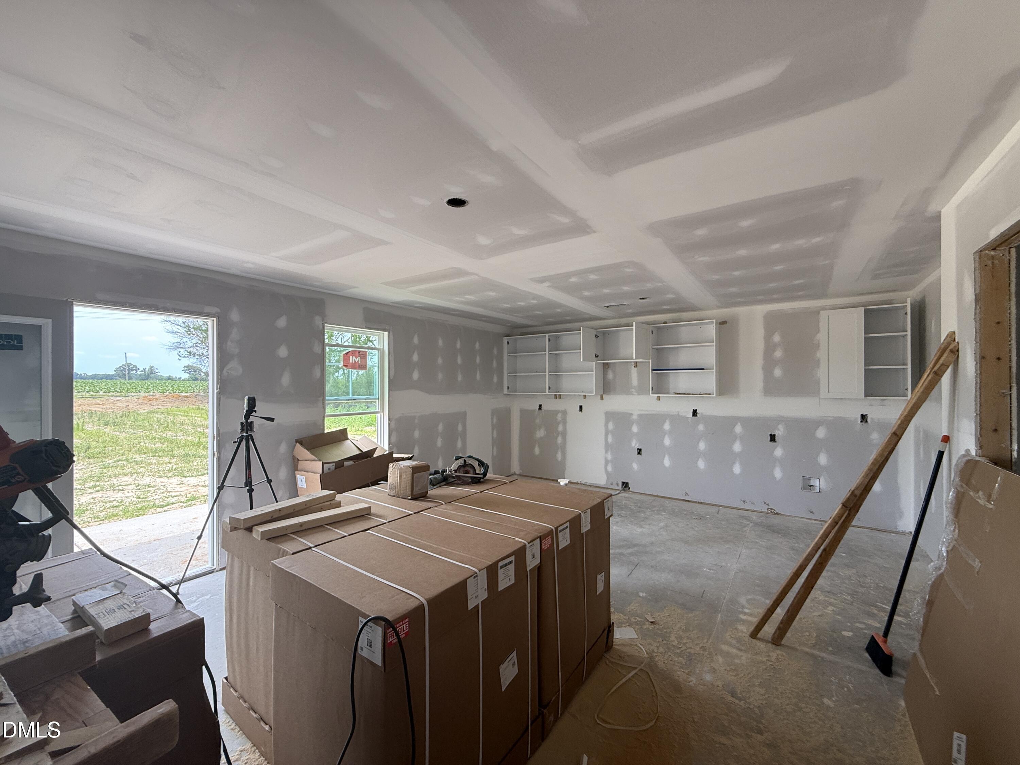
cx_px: 510
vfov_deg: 85.7
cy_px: 382
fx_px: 413
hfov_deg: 102.1
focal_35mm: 14
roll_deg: -0.4
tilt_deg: +0.6
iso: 64
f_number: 2.2
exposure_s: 1/123
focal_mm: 2.22
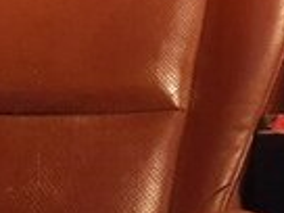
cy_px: -283
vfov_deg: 10.3
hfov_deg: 14.5
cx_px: 434
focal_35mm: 126
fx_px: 1034
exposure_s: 1/10
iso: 1000
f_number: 1.7
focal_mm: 4.2
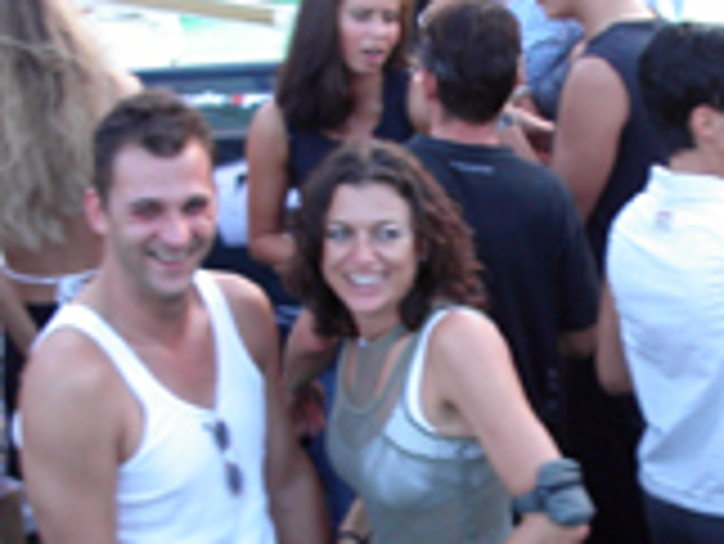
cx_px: 578
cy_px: 468
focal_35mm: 95
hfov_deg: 20.4
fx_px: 1988
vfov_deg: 15.4
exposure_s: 1/30
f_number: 2.8
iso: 100
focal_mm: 7.8
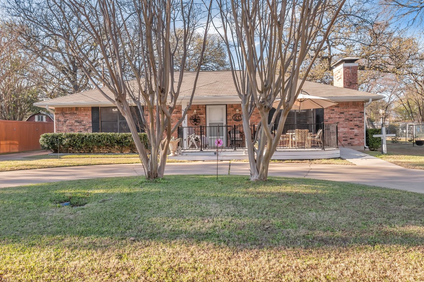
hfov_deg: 60.3
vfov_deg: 42.3
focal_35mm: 31
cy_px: 141
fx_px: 365
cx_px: 214
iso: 100
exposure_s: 1/60
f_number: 10
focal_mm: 20
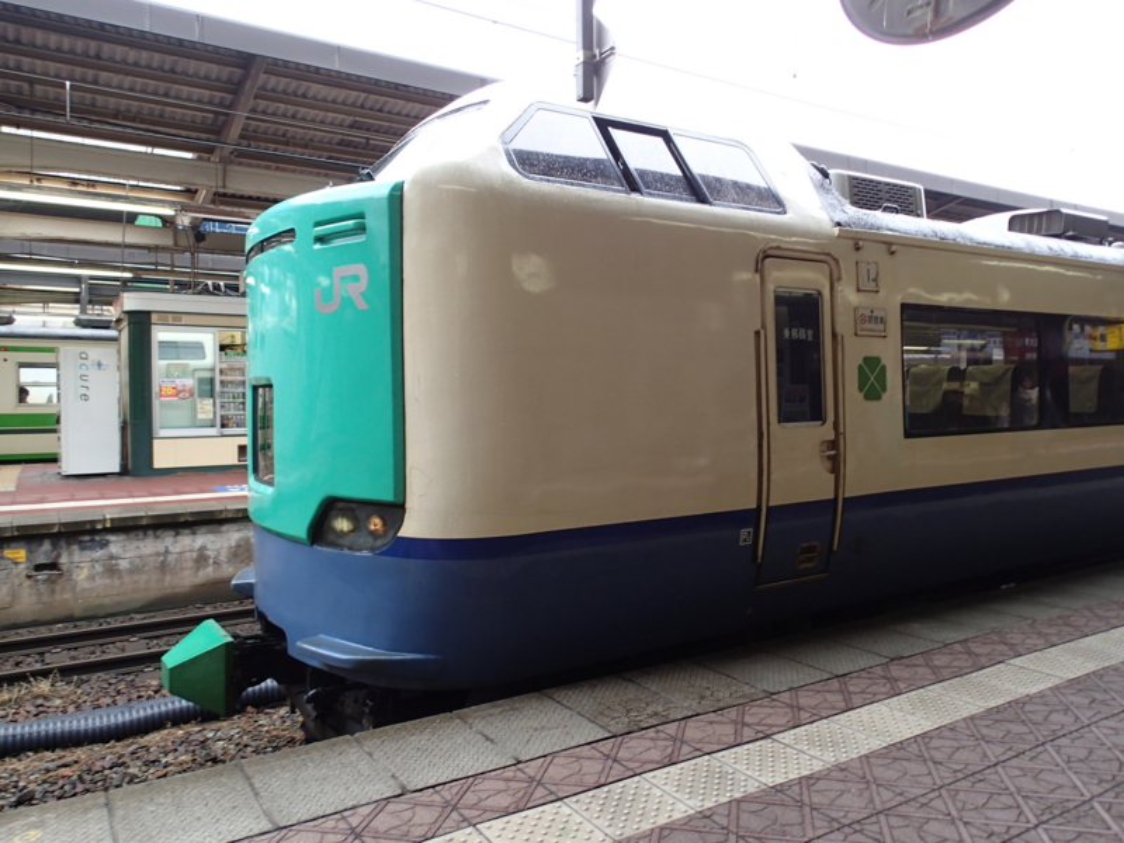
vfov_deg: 54.9
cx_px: 562
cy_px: 422
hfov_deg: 69.4
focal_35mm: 25
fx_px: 812
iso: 100
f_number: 2.8
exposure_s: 1/80
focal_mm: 4.5
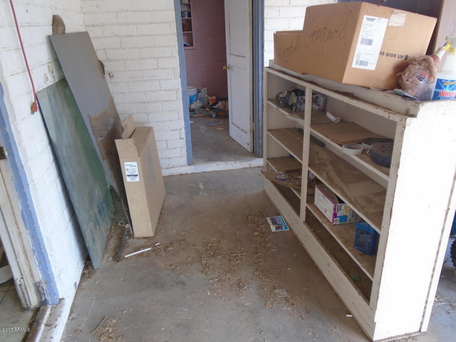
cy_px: 171
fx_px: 343
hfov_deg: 67.3
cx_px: 228
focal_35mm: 26
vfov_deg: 53.1
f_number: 3.2
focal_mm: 4.6
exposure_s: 1/30
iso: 100
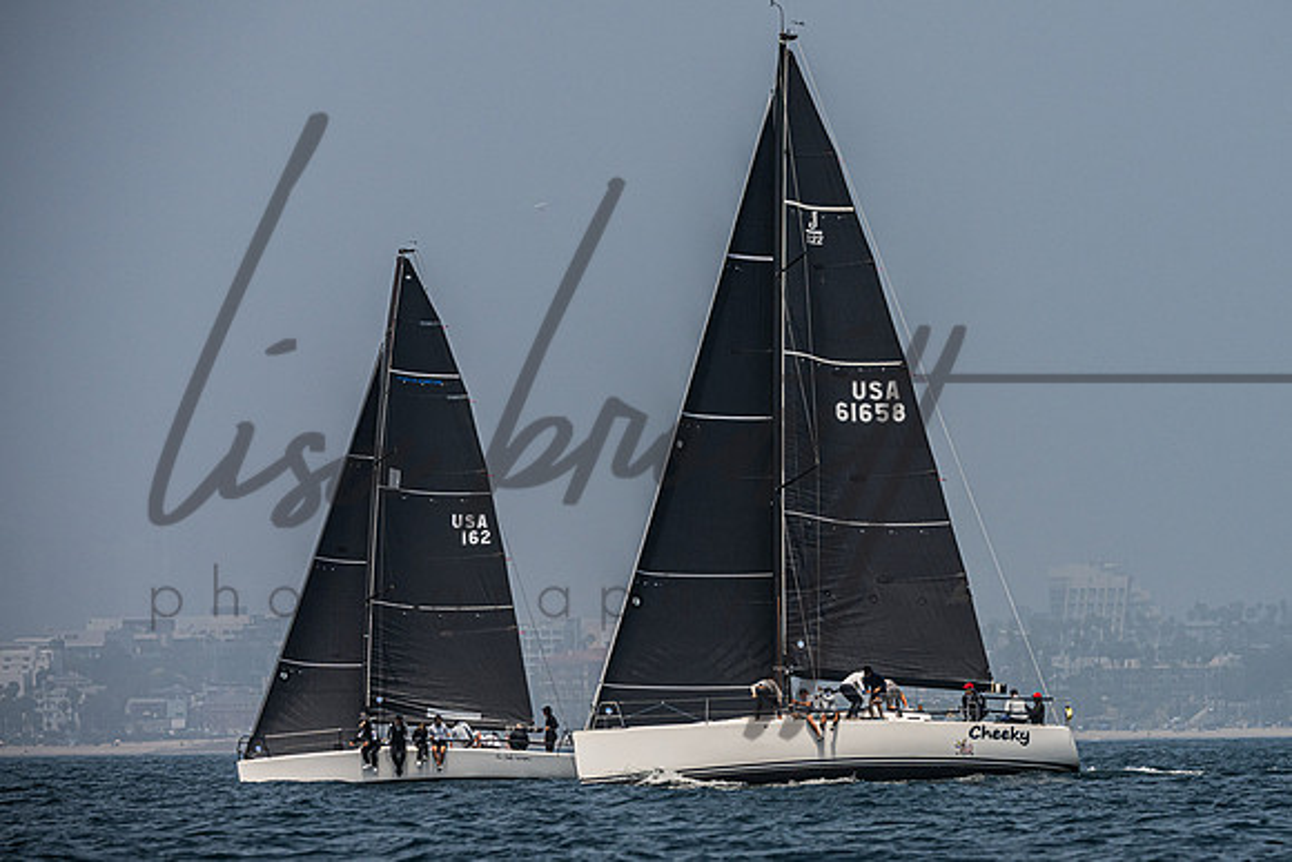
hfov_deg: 7.4
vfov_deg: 5.0
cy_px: 476
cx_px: 789
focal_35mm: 277
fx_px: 9957
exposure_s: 1/5000
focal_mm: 210
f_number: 6.3
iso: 400
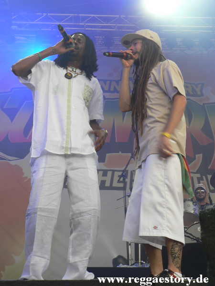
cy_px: 143
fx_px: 555
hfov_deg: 21.9
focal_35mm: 67
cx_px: 108
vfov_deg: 29.0
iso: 64
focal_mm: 11.4
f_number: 3.2
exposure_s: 1/50
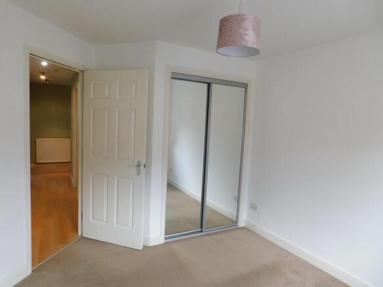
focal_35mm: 23
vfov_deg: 58.9
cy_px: 144
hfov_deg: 73.9
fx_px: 254
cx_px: 192
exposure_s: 1/30
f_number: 3
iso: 180
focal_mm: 4
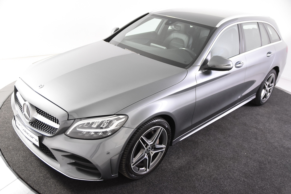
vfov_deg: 36.9
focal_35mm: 36
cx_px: 146
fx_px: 291
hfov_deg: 53.1
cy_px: 97
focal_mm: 24
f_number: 3.2
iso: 1600
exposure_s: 1/40
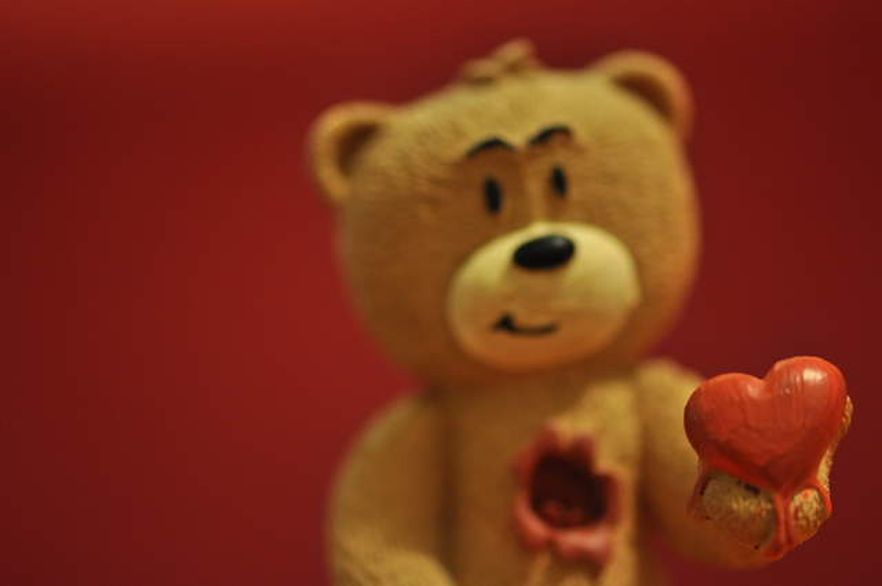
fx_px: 3854
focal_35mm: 158
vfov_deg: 8.7
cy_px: 293
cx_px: 441
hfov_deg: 13.1
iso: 640
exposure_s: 1/13
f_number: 3.2
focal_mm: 105
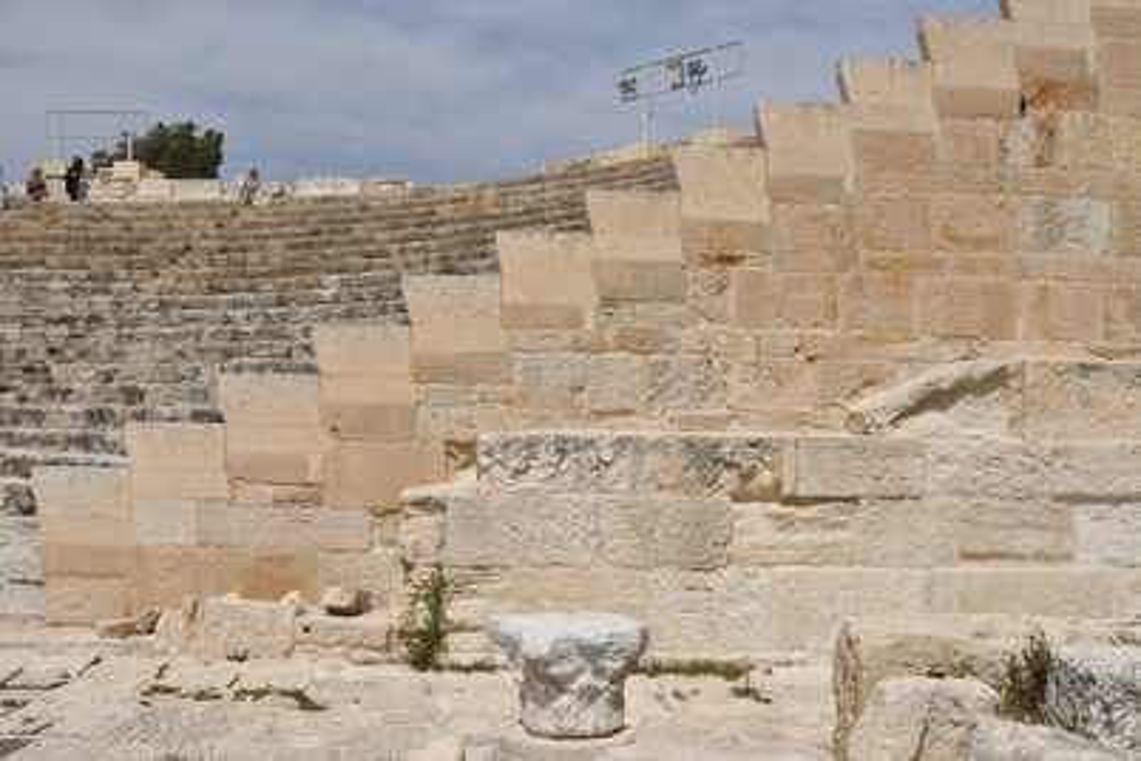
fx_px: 1141
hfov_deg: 53.1
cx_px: 570
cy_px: 380
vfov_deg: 36.9
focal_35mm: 36
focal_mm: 24
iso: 250
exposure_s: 1/1250
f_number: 11
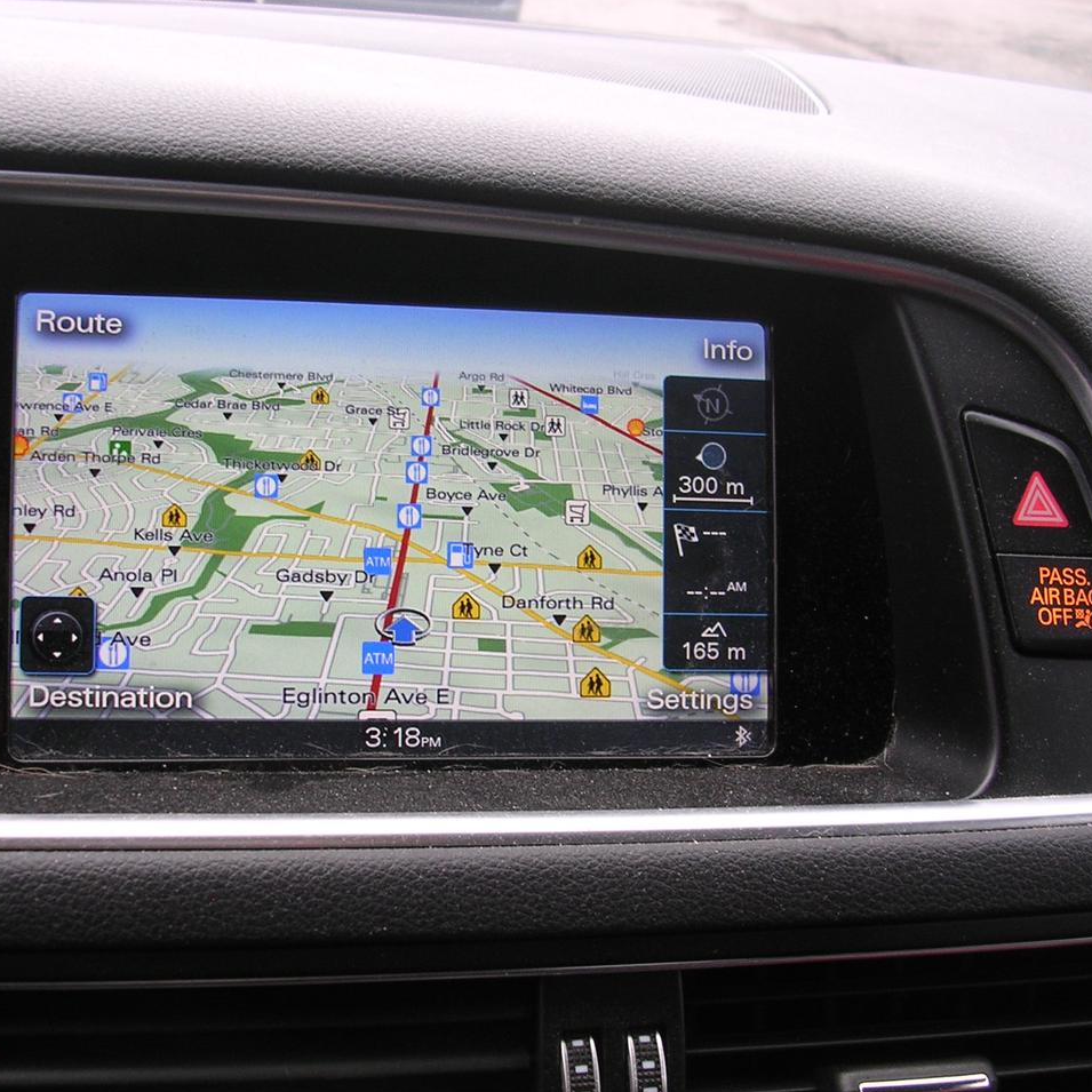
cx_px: 411
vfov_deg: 37.6
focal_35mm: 45
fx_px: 1606
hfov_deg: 37.3
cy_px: 547
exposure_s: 1/16.1
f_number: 2.8
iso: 100
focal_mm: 5.8
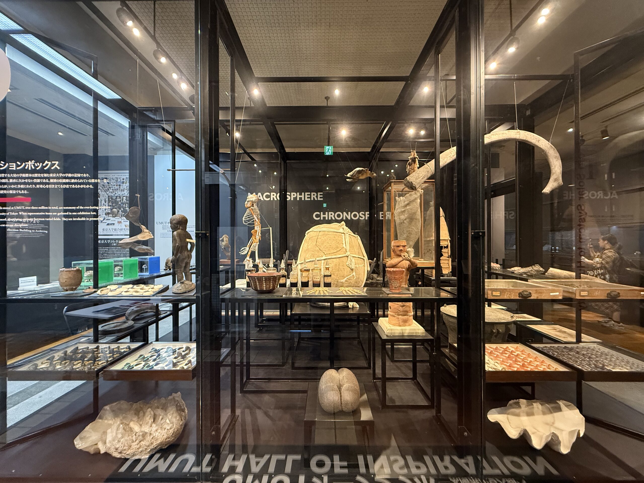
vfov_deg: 85.7
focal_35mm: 14
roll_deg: -0.4
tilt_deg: -0.7
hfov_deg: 102.1
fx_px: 260
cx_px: 322
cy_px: 242
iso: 640
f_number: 2.2
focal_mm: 2.22
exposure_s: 1/50
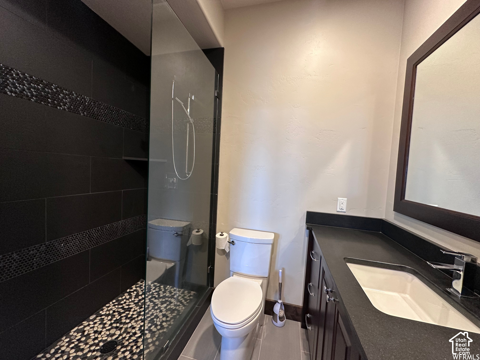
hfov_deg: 102.1
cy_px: 180
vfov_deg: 85.7
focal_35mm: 14
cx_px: 240
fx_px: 194
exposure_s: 1/60
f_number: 2.2
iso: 250
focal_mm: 2.22
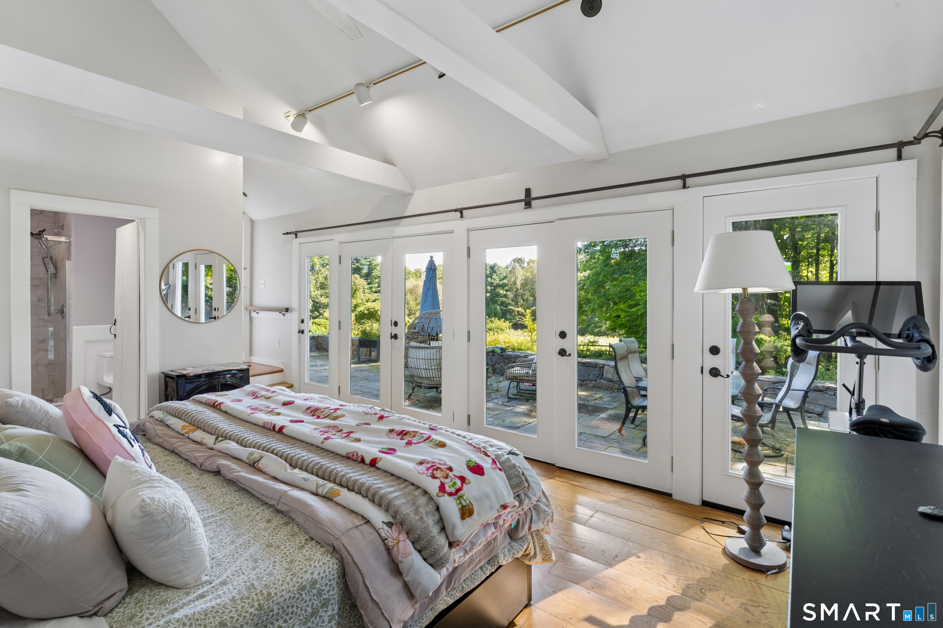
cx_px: 472
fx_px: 437
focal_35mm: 17
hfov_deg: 94.3
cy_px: 314
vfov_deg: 71.4
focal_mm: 16.7
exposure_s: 1/5
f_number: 13
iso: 400
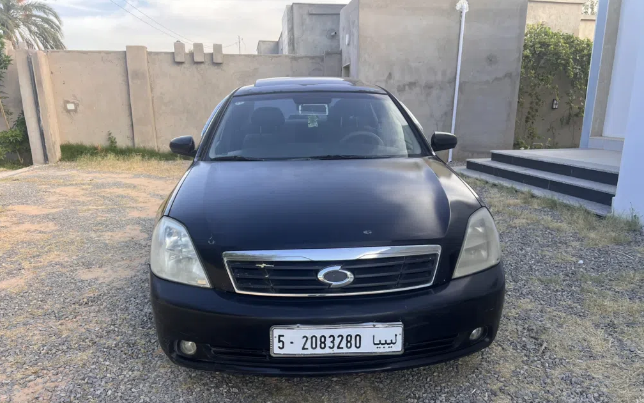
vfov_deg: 44.3
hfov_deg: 66.5
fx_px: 491
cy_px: 245
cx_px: 318
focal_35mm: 28
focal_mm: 5.7
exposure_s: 1/355
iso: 50
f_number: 1.5
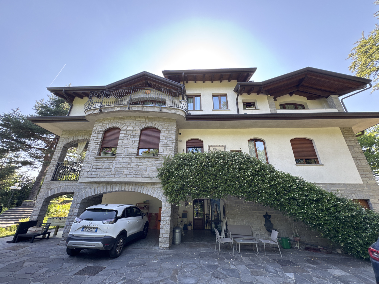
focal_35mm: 14
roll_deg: -0.9
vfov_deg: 85.7
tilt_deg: +23.1
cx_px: 190
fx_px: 153
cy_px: 142
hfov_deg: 102.1
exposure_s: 1/155
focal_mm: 2.22
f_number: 2.2
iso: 40
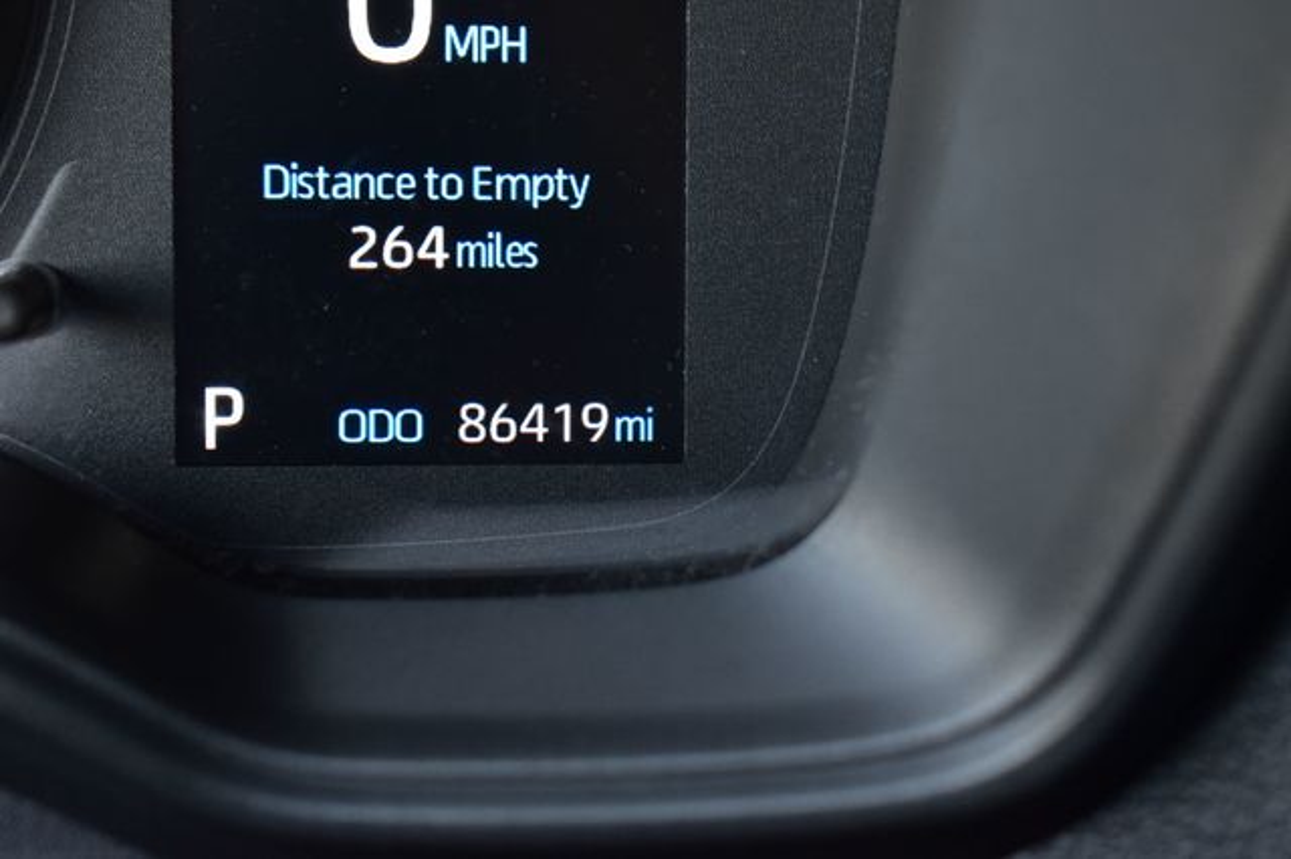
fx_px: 2957
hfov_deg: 24.6
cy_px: 430
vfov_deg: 16.5
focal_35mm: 82
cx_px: 646
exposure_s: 1/15
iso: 1100
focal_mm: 55
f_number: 6.3
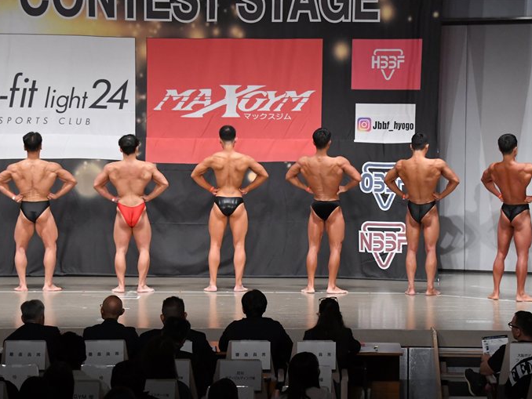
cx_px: 295
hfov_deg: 17.6
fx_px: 1722
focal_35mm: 112
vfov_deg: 13.2
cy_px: 200
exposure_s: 1/400
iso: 6400
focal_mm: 68
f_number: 5.6
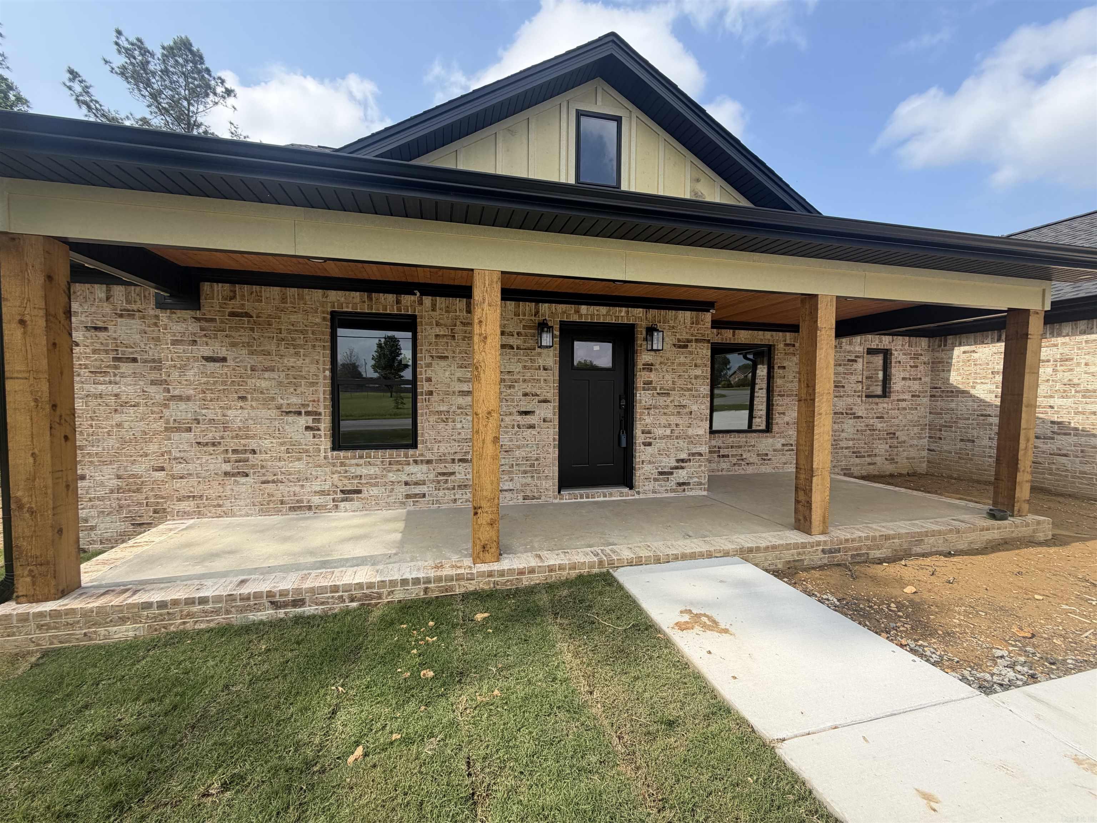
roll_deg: -0.2
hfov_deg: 102.1
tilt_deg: -2.0
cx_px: 548
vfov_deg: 85.7
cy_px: 412
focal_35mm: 14
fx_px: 444
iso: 32
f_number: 2.2
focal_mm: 2.22
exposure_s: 1/770
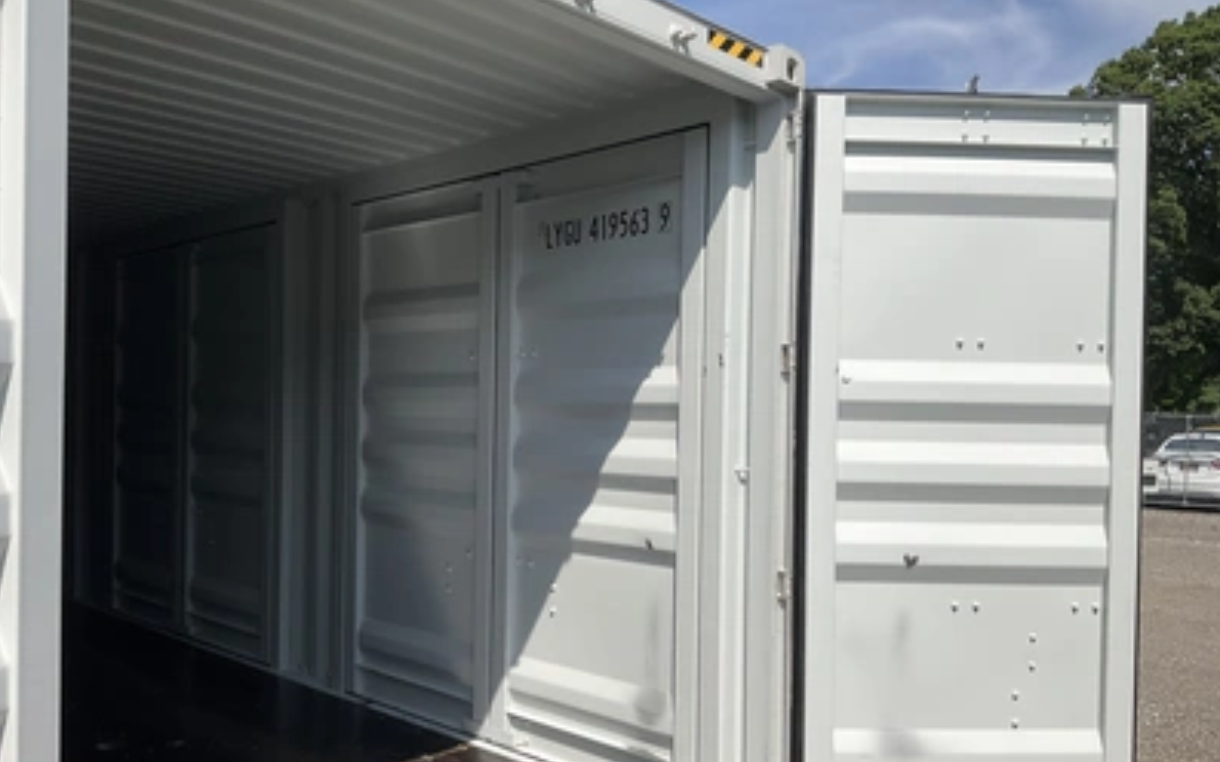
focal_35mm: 31
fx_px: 1031
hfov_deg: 61.2
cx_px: 608
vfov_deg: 40.5
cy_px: 424
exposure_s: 1/2959
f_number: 1.8
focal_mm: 3
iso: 25
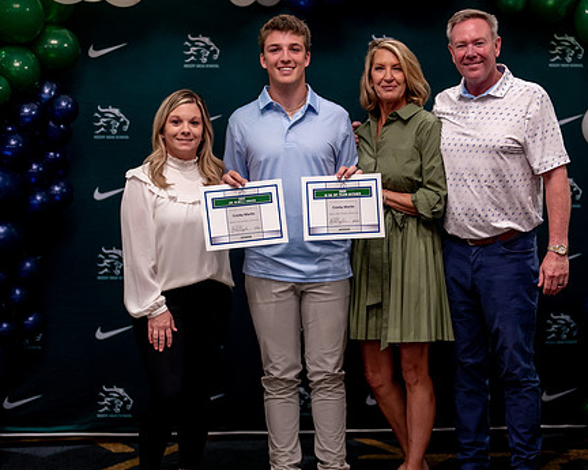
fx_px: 1217
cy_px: 254
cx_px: 405
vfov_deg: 21.8
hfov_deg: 26.9
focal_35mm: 70
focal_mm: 50
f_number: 1.2
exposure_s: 1/320
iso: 640
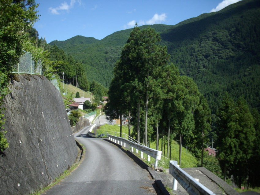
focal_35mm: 37
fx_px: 278
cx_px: 130
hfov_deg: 50.1
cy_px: 98
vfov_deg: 38.7
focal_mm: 6.2
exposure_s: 1/200
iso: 80
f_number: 5.6
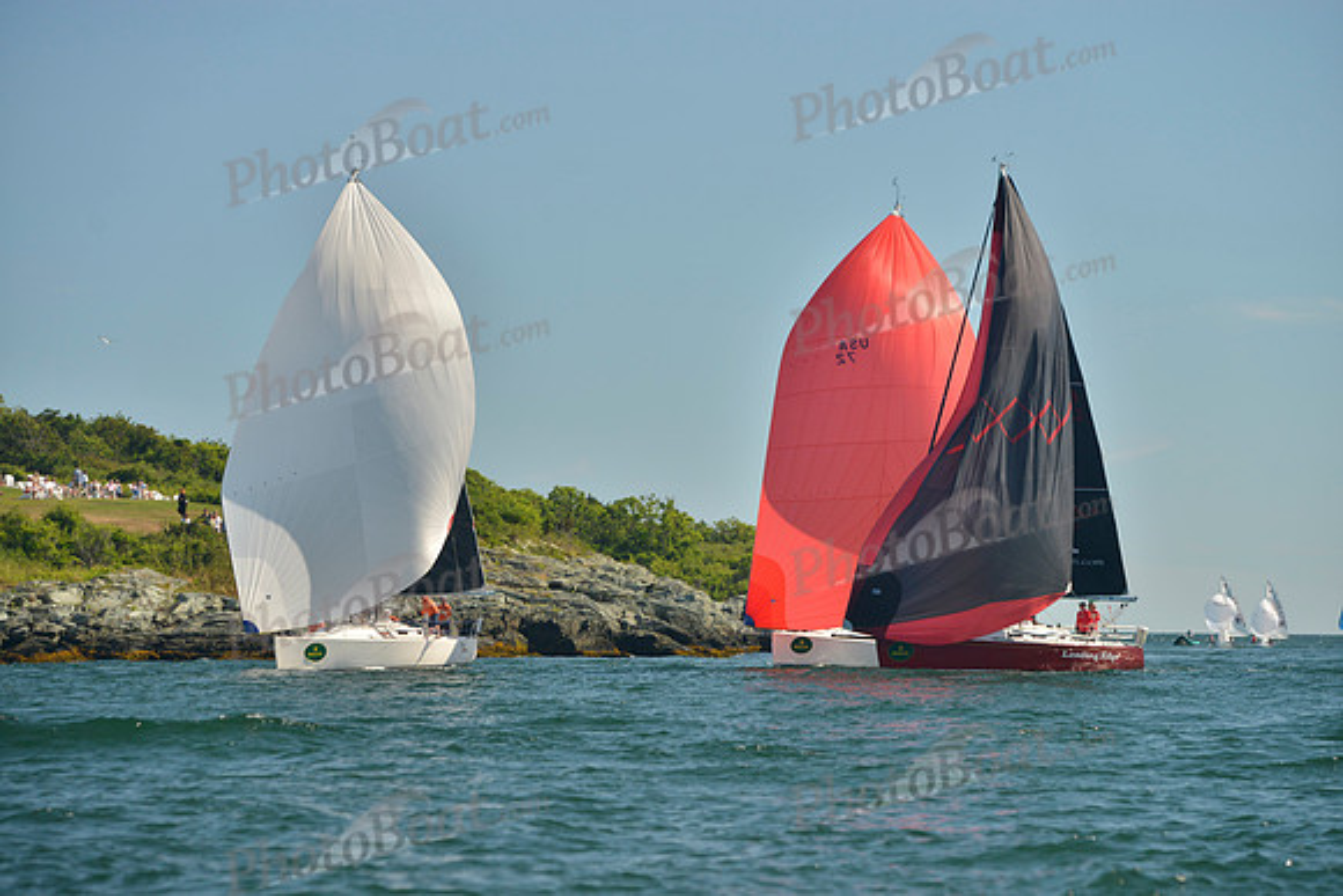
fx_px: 4851
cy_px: 448
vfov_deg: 10.6
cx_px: 672
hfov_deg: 15.8
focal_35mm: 130
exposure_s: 1/1250
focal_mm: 130
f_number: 5.6
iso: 400
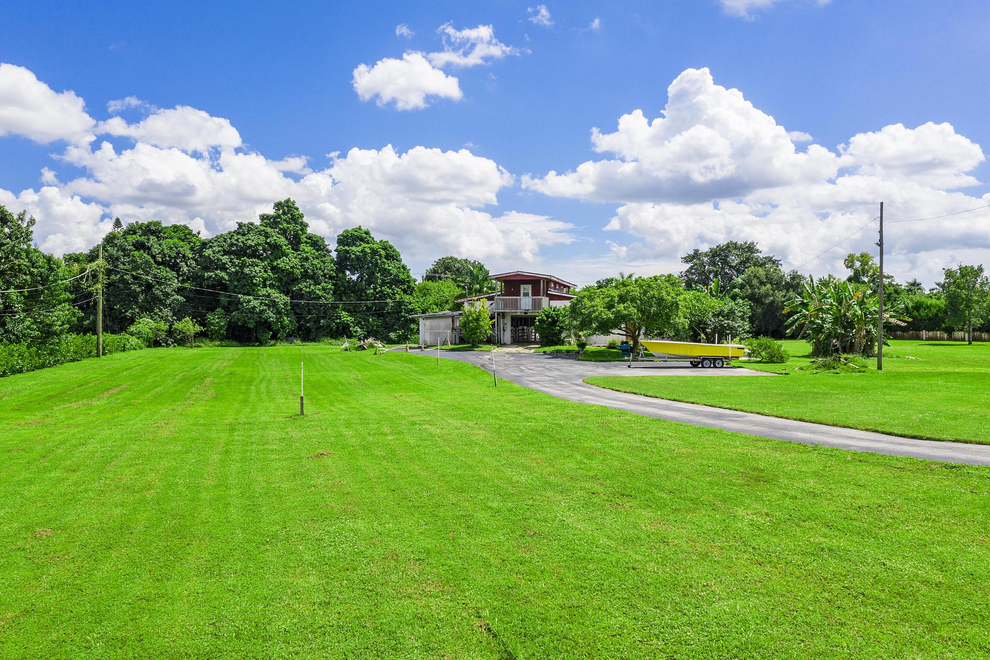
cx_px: 493
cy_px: 321
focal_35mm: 29
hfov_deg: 63.7
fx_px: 797
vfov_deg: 44.9
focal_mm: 10.26
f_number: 6.3
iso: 100
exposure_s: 1/800
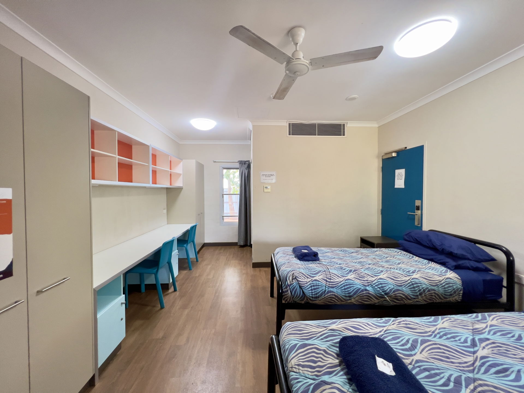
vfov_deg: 89.9
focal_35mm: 13
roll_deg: -0.1
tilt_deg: -1.9
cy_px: 196
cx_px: 262
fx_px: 197
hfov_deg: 106.2
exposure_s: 1/50
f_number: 1.8
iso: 200
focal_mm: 1.57
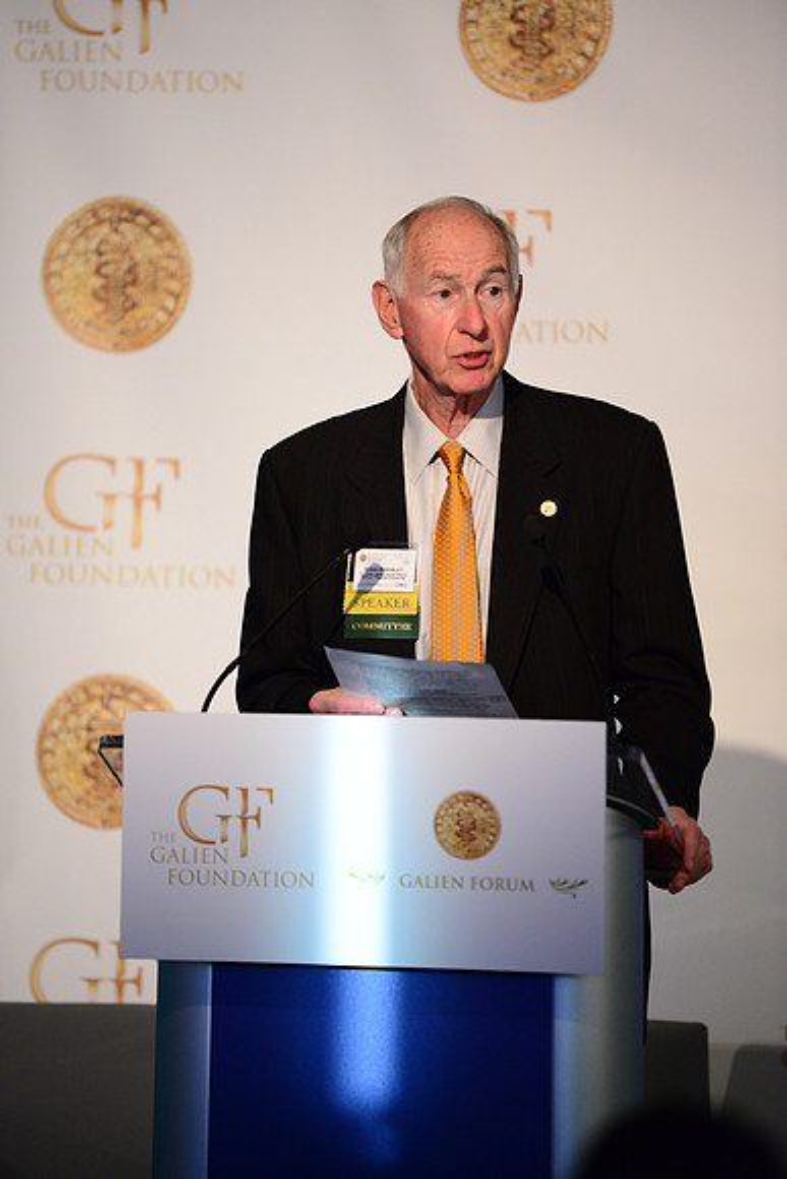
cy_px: 590
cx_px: 394
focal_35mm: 200
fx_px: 6554
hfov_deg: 6.9
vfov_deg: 10.3
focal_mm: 200
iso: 3200
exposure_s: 1/400
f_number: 2.8
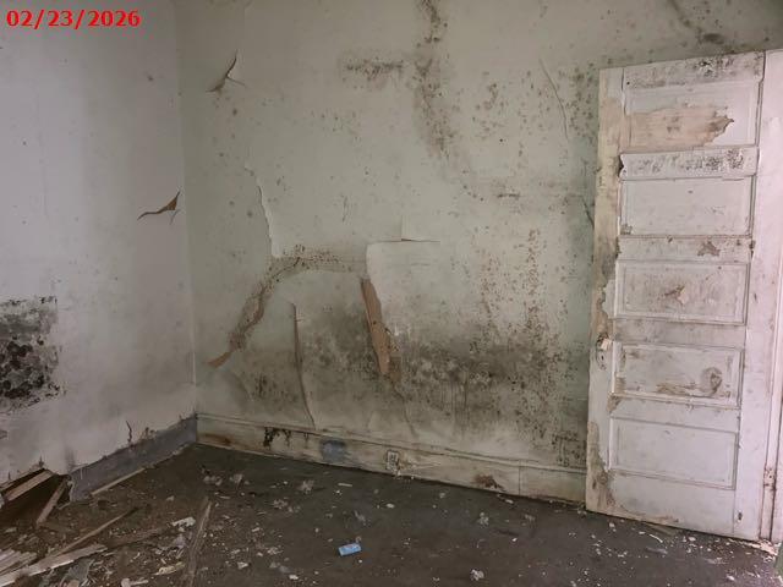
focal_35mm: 28
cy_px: 294
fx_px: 633
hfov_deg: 63.4
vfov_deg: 49.7
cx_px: 392
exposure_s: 1/4
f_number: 1.8
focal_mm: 3.99
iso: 400
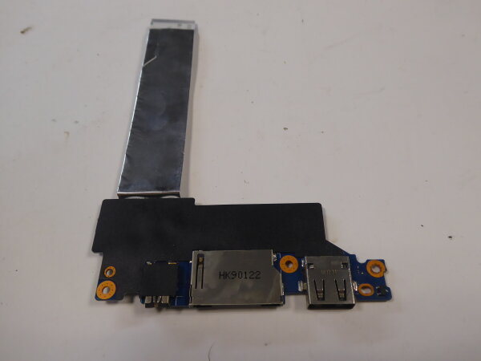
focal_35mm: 29
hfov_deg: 61.7
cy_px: 180
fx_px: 403
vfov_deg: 48.2
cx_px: 240
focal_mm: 5
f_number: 3.5
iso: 250
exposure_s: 1/60
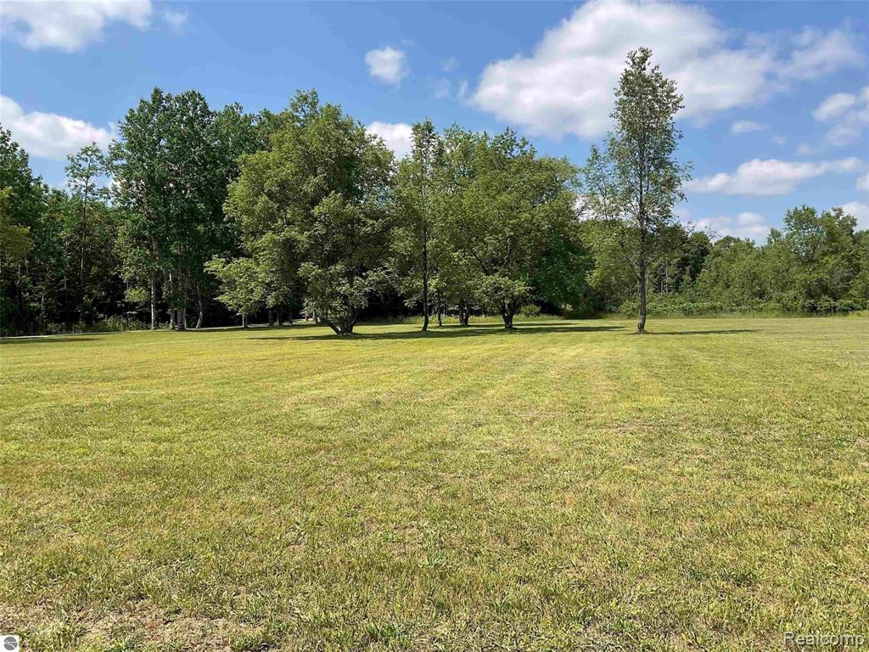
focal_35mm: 29
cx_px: 434
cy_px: 326
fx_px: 728
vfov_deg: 48.2
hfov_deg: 61.7
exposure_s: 1/1730
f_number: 1.8
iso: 16
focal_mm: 3
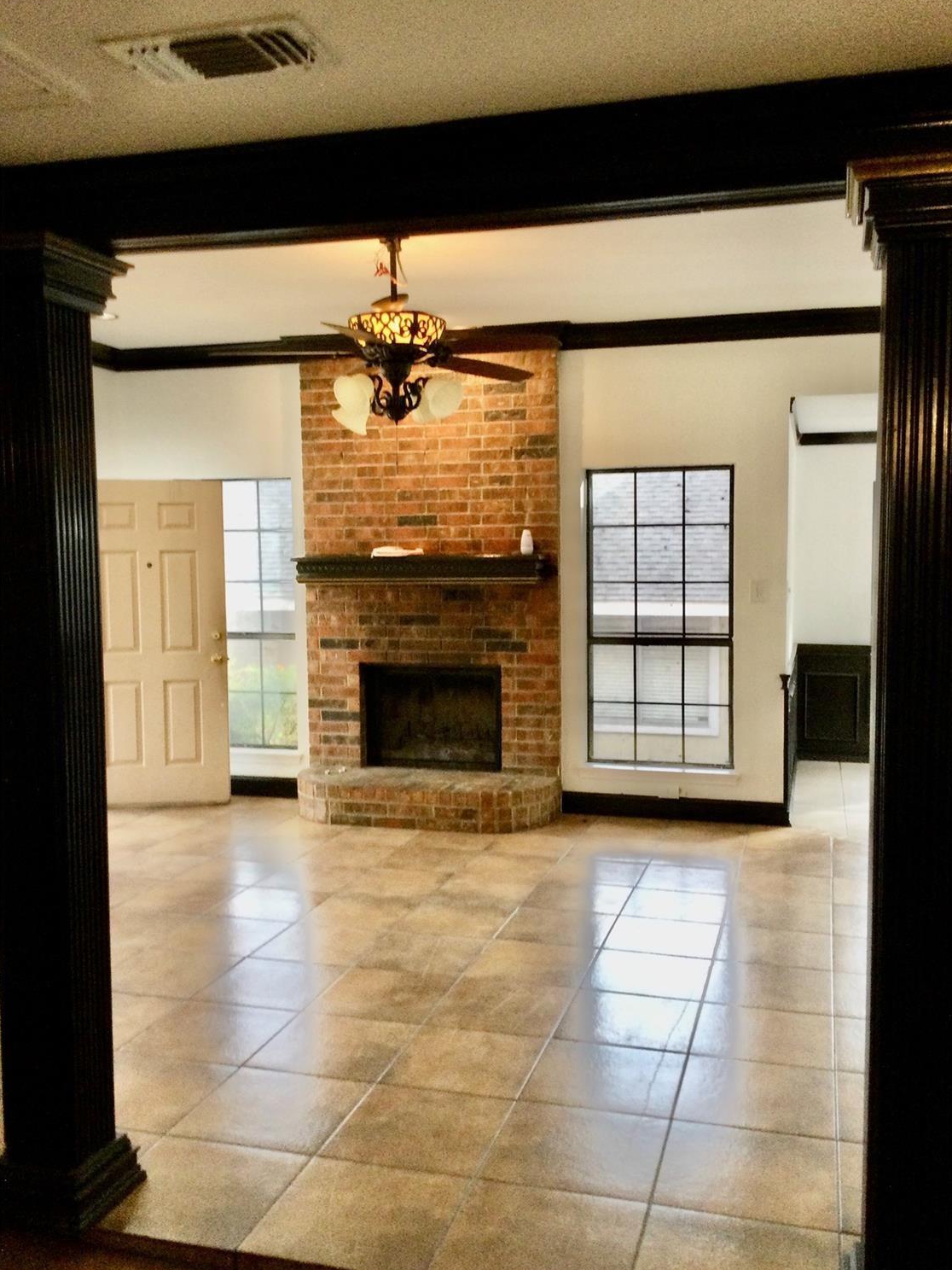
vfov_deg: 56.8
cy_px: 632
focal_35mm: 32
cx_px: 490
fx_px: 1173
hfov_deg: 44.2
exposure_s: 1/30
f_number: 2.4
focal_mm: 3.3
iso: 80
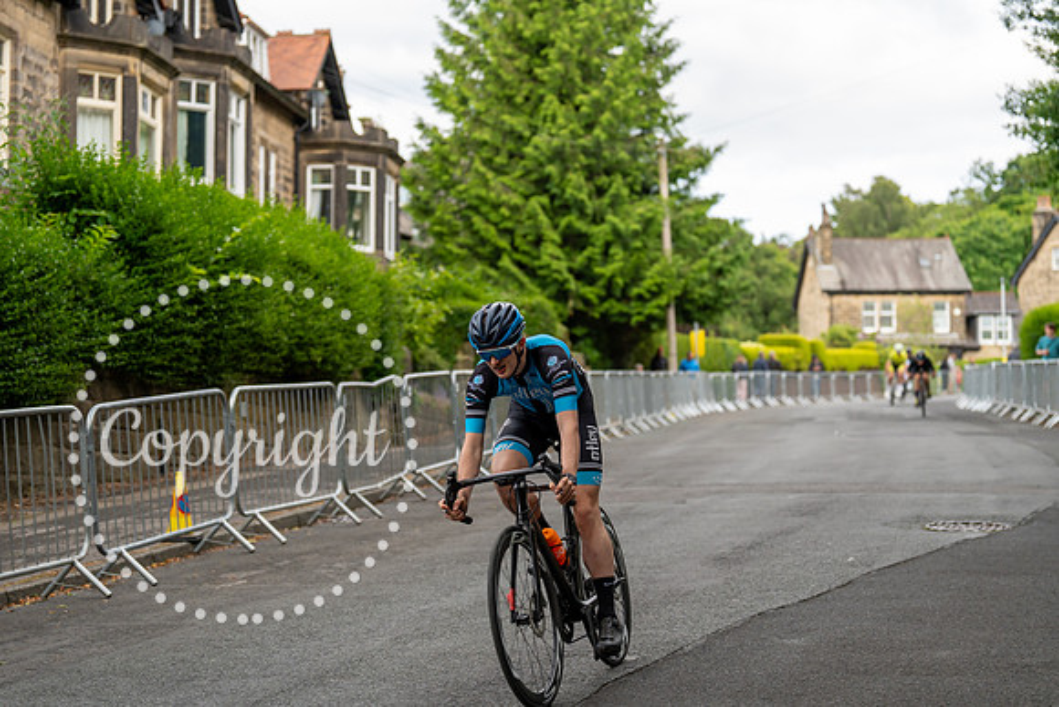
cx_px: 530
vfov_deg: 19.5
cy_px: 354
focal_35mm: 70
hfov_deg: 28.8
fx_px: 2060
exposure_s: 1/800
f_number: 2.8
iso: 400
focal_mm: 70
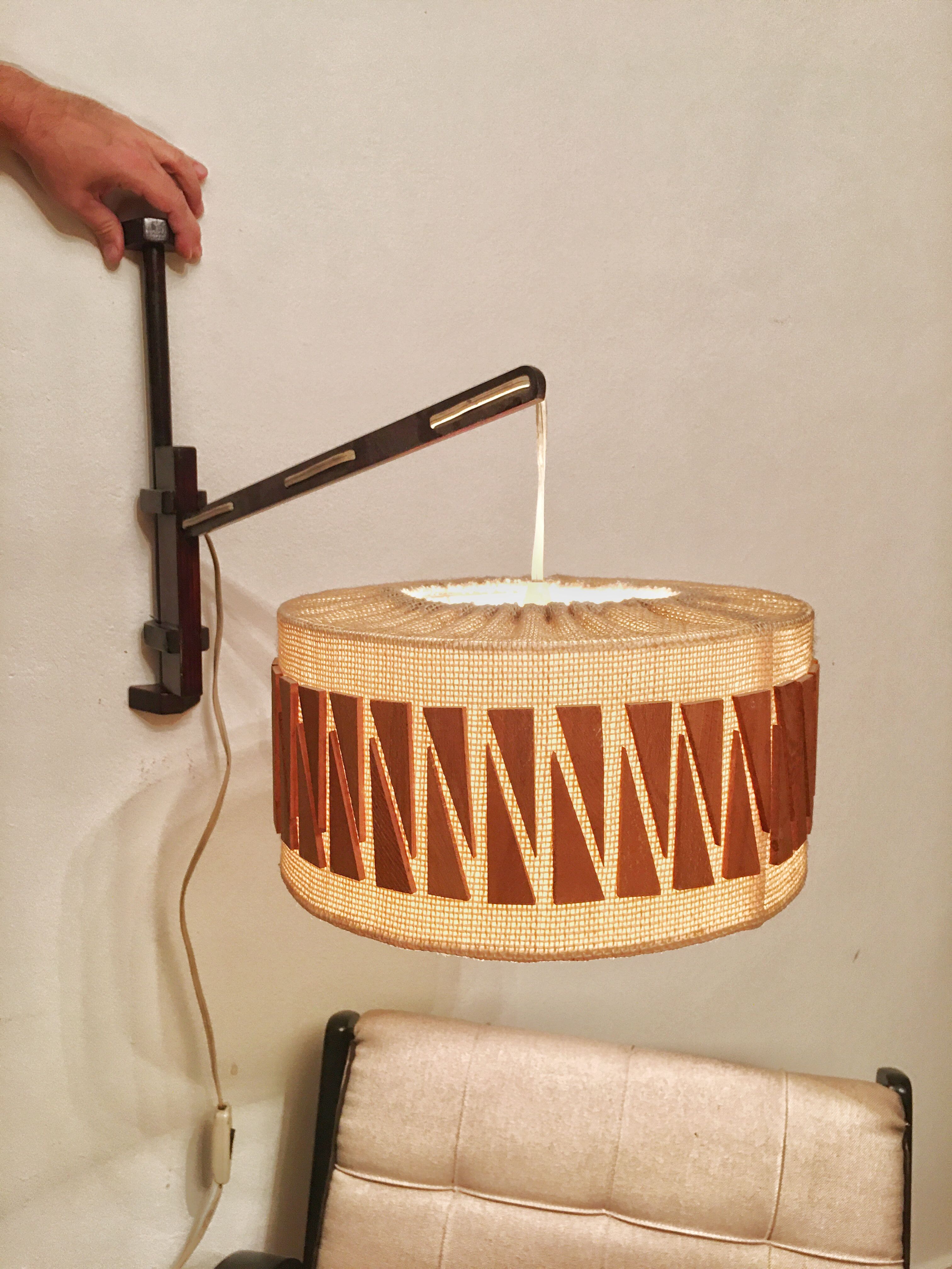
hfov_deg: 48.2
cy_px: 634
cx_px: 476
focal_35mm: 29
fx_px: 1063
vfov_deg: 61.7
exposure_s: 1/17
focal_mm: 4.15
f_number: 2.2
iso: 50
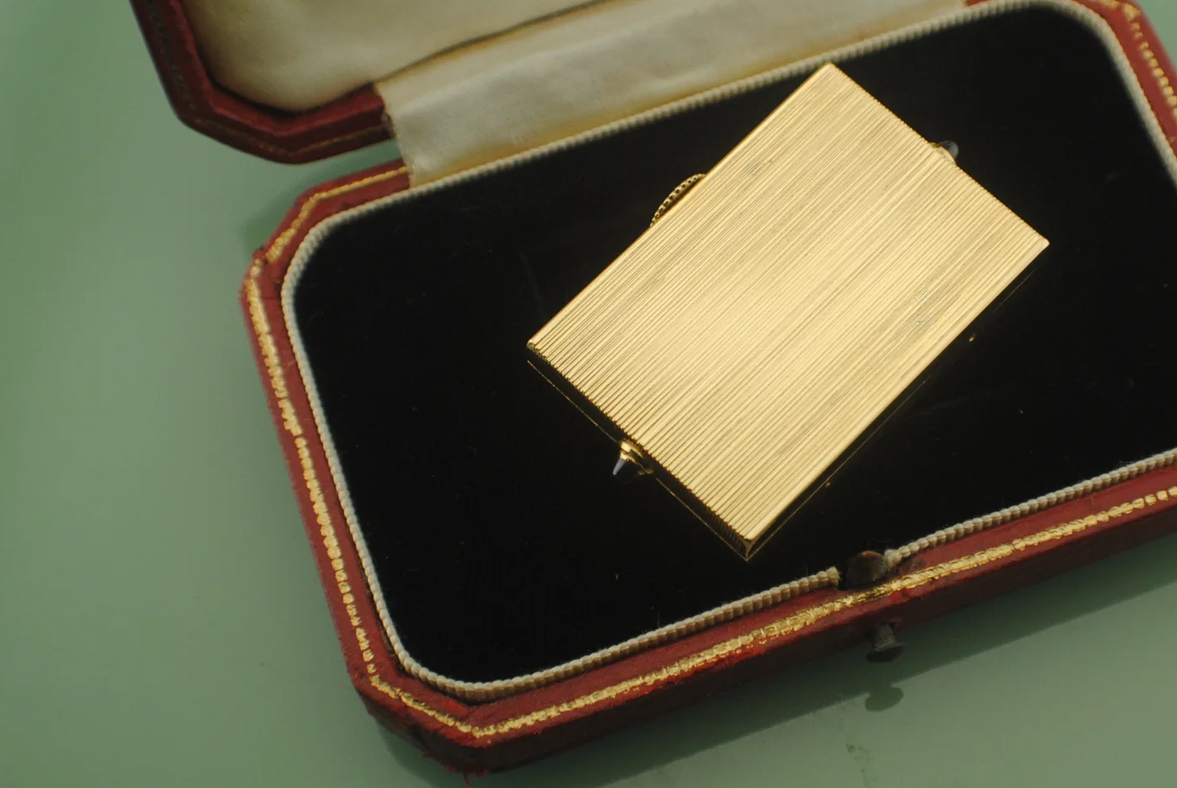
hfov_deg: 21.2
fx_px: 3143
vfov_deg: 14.3
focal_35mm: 96
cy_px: 312
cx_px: 756
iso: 400
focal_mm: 46
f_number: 5.6
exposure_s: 1/250
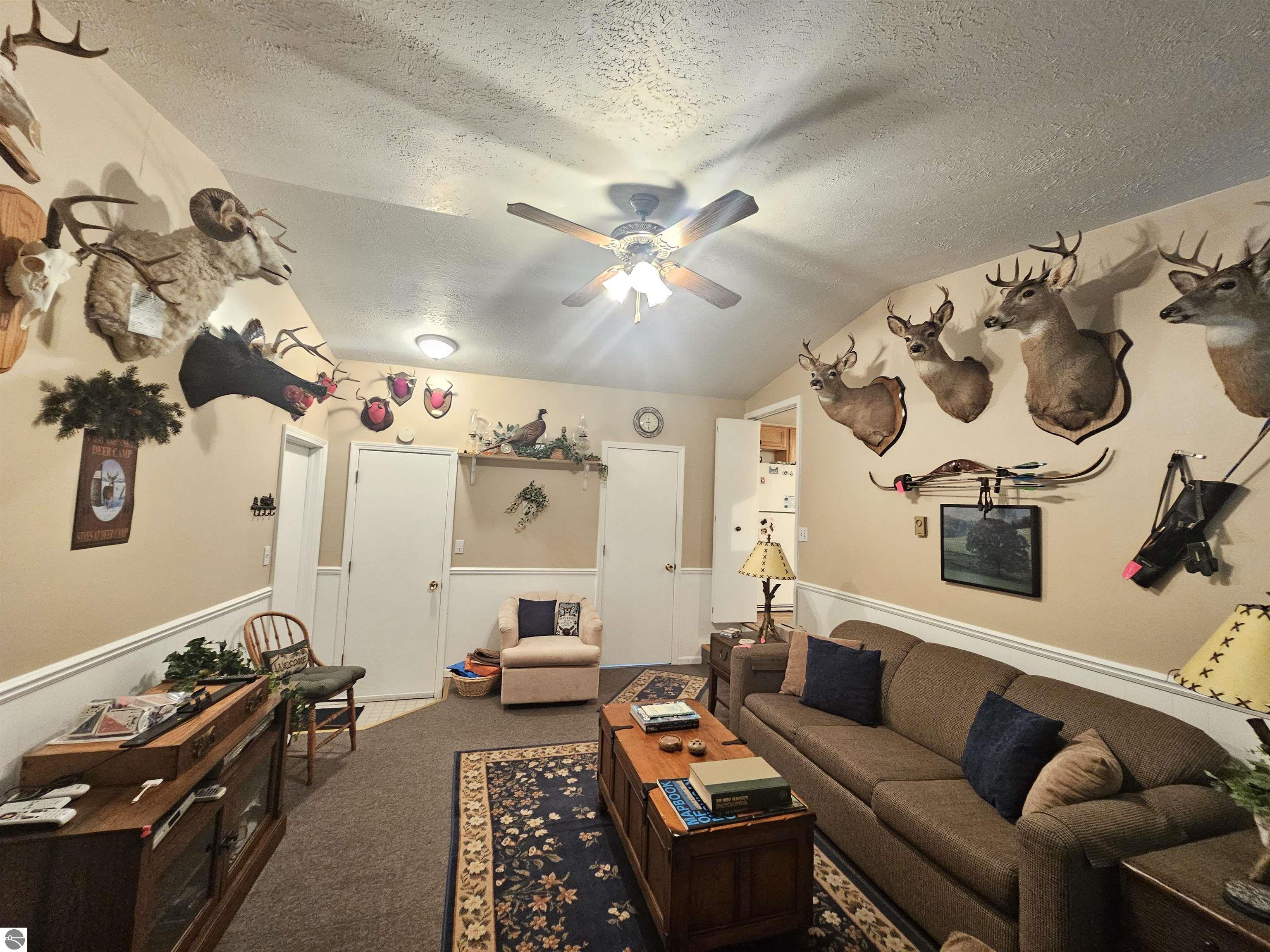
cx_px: 635
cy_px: 476
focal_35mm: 13
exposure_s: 1/30
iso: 500
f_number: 2.2
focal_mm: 2.2
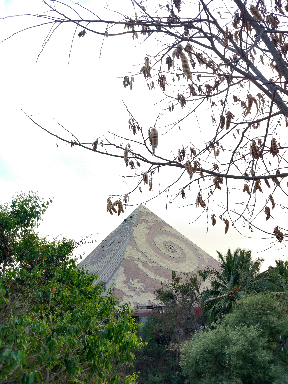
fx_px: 311
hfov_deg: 49.7
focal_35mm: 28
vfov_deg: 63.4
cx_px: 144
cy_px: 192
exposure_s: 1/50
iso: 137
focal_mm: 4.26
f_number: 2
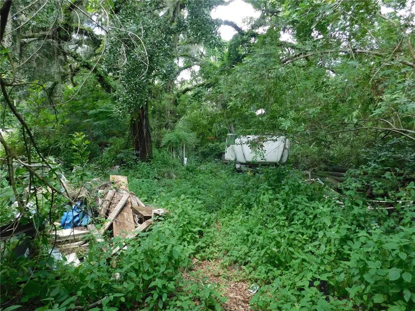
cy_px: 156
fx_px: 276
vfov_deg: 58.9
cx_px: 208
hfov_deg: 73.9
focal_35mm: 23
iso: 125
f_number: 3
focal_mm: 4
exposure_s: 1/100
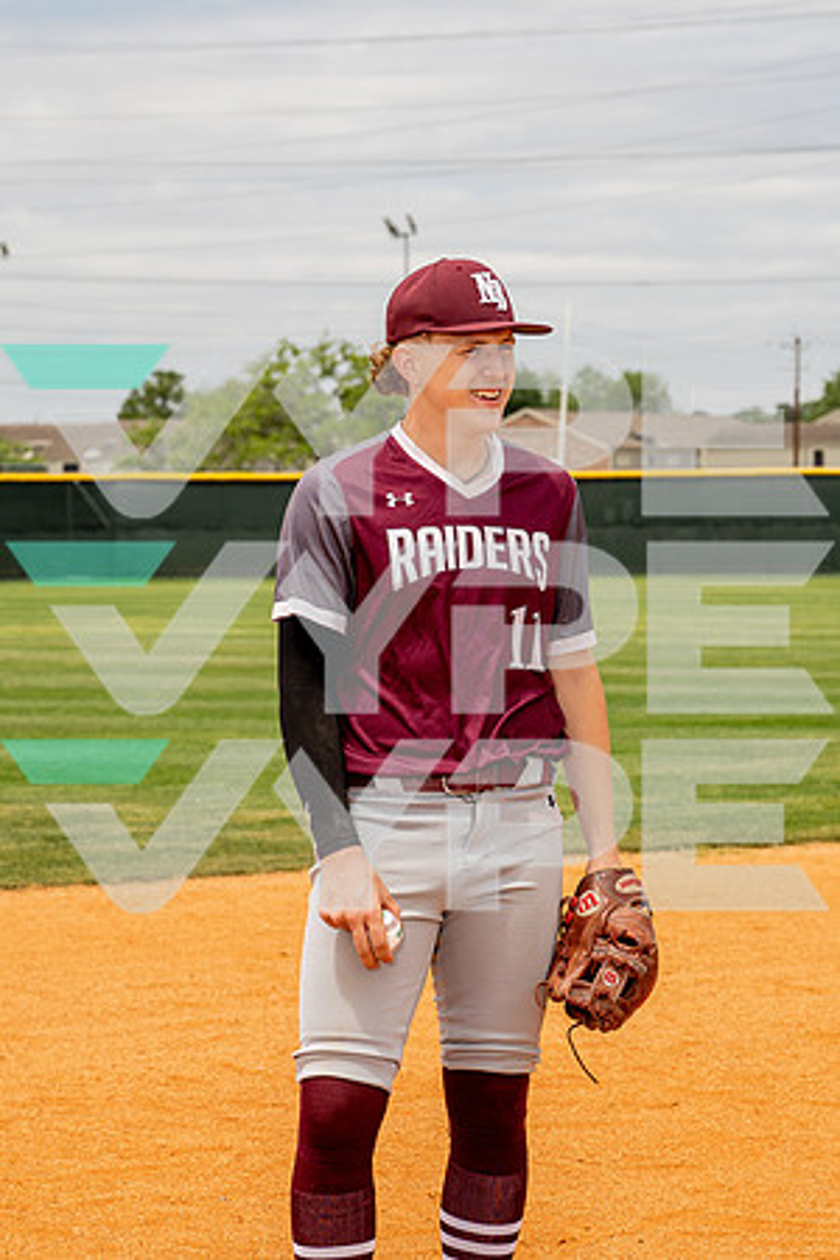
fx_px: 3675
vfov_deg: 19.5
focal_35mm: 105
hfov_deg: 13.0
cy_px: 630
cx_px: 420
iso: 100
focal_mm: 70
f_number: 5.6
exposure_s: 1/800
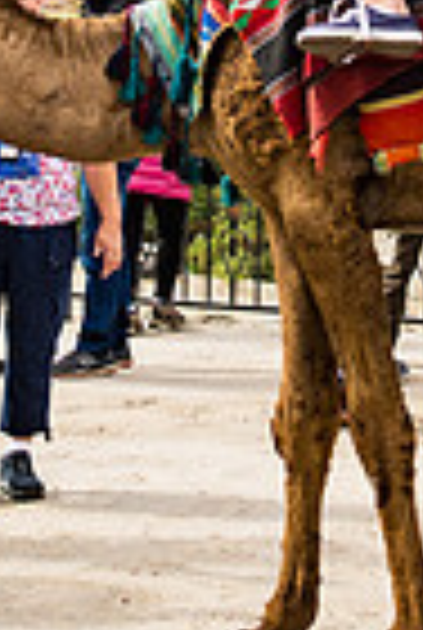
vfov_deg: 12.6
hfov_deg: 8.8
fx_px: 2753
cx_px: 266
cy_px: -182
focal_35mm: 157
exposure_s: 1/2000
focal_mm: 38
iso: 200
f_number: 2.8
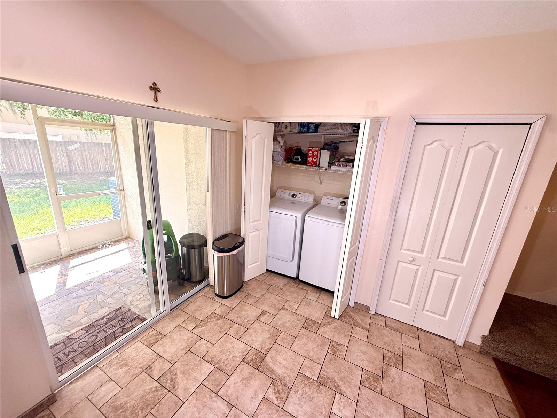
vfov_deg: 85.7
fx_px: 225
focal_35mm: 14
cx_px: 278
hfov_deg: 102.1
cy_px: 209
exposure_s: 1/120
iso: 125
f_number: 2.2
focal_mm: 2.22
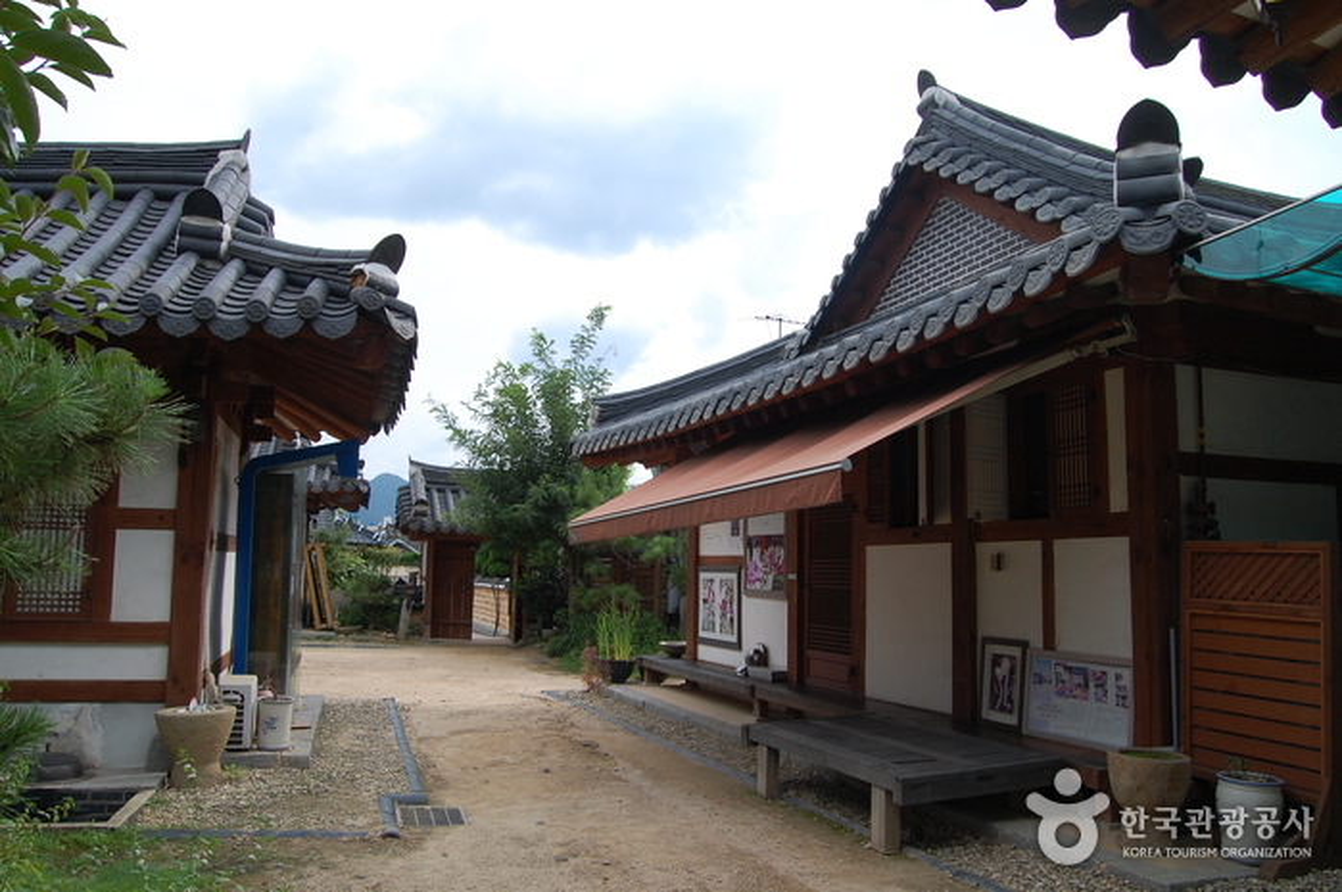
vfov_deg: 47.9
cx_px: 671
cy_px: 446
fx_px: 1006
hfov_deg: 67.4
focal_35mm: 27
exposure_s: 1/160
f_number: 9
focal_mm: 18
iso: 200
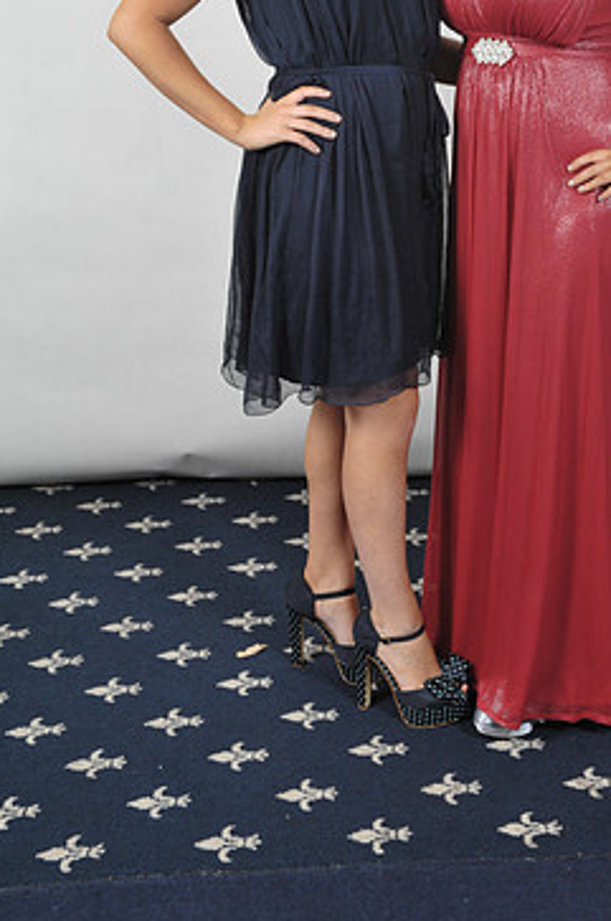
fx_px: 1634
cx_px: 456
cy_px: 238
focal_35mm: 64
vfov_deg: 31.0
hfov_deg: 21.0
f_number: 7.1
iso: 1000
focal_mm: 40
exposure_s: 1/160
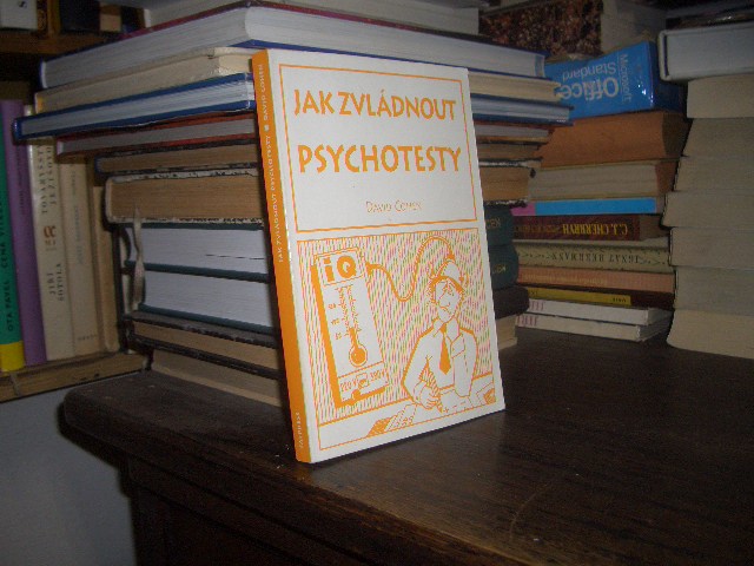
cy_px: 283
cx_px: 377
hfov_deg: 52.6
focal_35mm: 35
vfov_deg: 40.7
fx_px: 762
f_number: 2.6
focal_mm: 5.8
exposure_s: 1/60
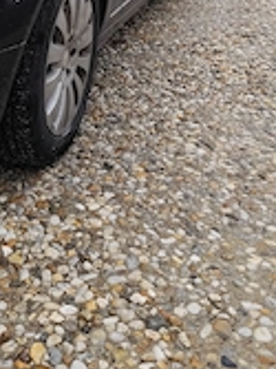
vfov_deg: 32.7
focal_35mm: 55
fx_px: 585
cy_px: 18
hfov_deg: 25.5
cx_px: 13
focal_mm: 6.19
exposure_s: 1/252
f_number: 1.65
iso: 50
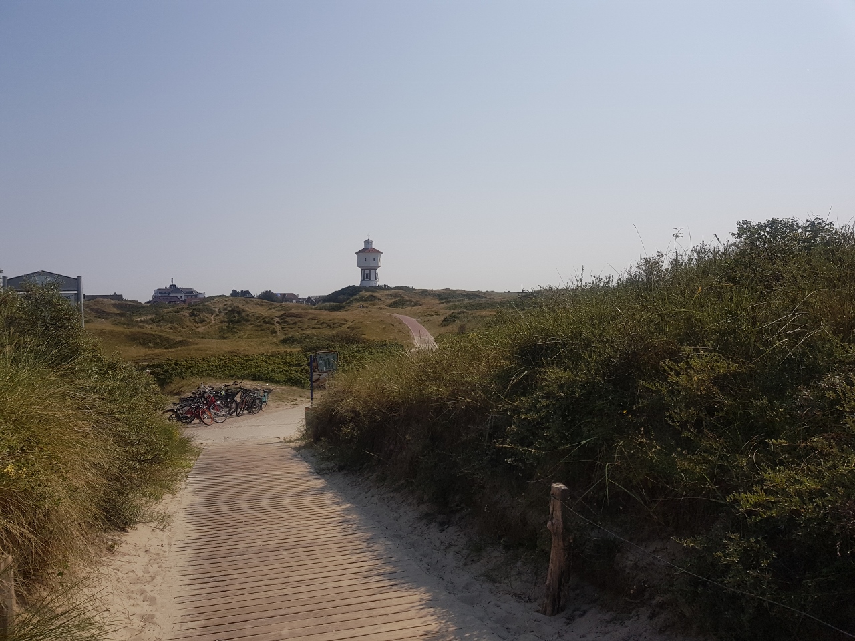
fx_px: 642
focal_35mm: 26
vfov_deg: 53.1
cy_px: 320
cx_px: 428
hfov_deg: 67.3
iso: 40
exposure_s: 1/5152
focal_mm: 4.2
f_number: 1.7
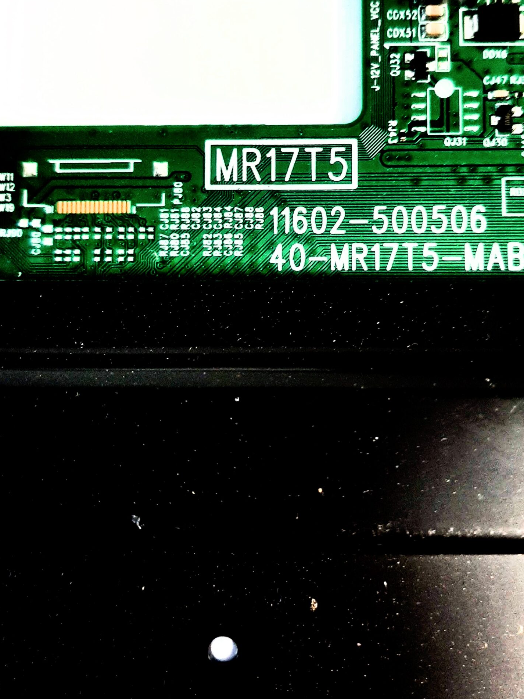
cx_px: 306
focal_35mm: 35
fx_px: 707
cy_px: 255
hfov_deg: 40.6
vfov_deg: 52.0
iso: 160
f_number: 1.7
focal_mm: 3.93
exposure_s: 1/60
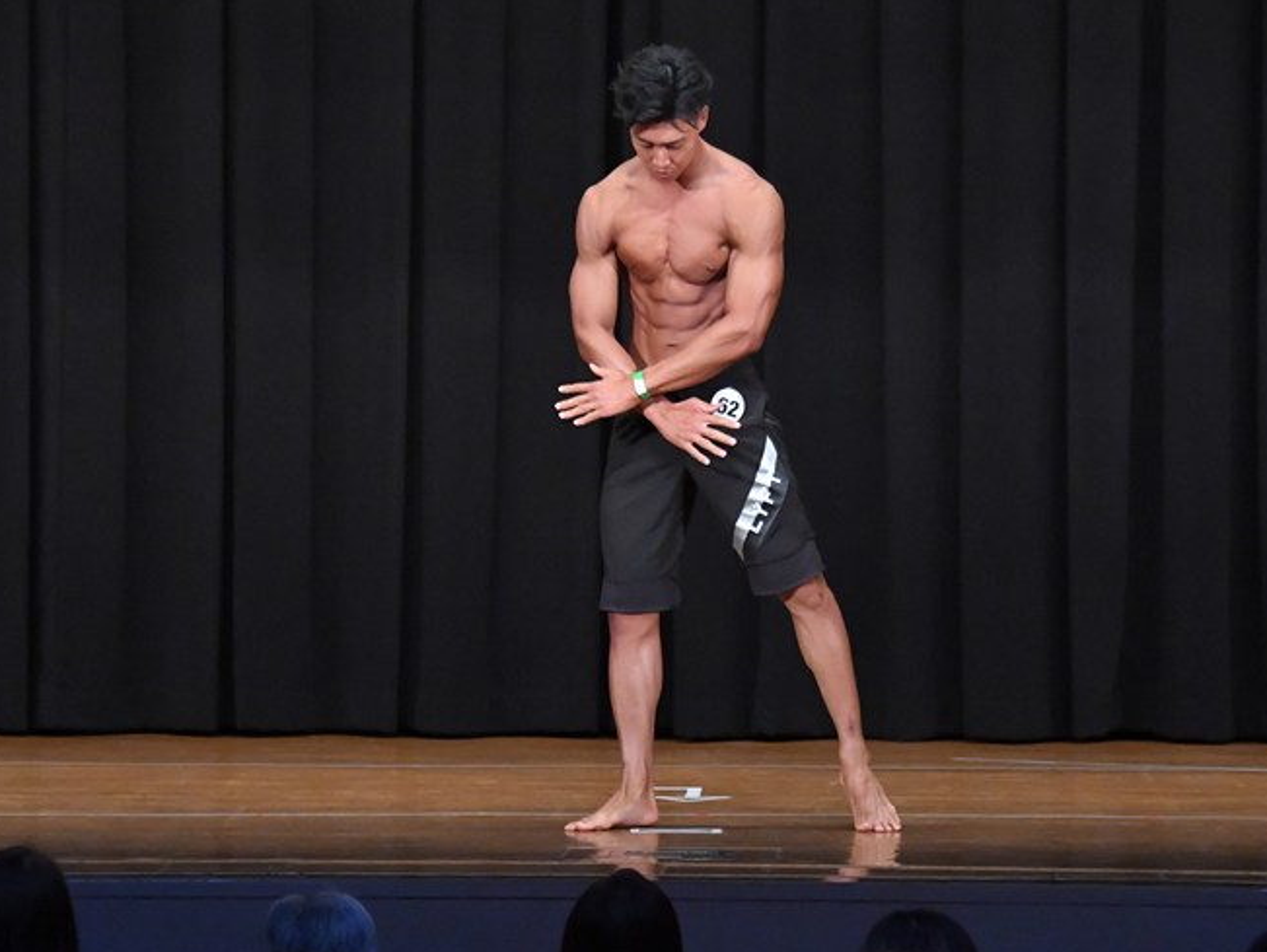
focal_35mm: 231
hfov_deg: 8.6
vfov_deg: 6.4
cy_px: 465
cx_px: 680
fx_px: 8460
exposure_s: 1/400
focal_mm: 135
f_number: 5.6
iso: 8000
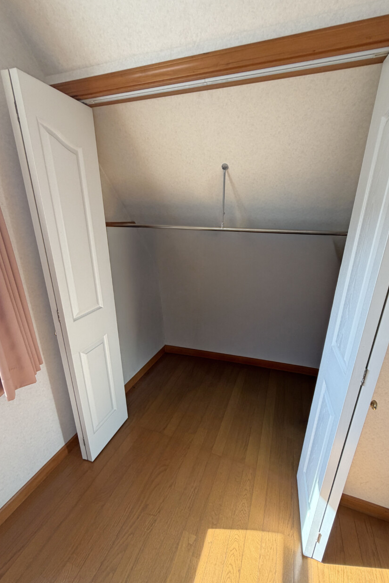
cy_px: 299
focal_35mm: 15
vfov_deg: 100.4
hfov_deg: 77.2
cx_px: 204
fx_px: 243
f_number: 2.2
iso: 125
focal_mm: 2.22
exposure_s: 1/120
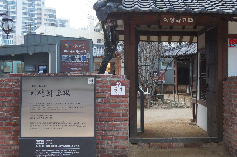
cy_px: 75
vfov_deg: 30.0
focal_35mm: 45
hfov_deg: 43.6
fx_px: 294
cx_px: 148
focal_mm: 23
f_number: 4
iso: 400
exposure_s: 1/60
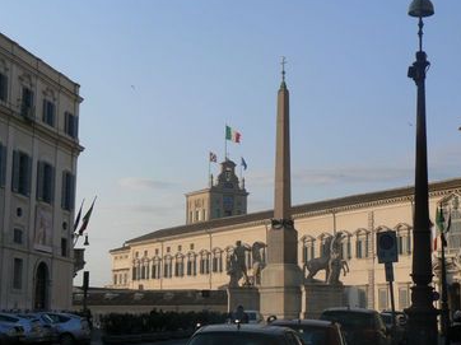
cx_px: 233
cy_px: 164
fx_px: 1118
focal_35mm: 84
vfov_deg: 17.5
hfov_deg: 23.3
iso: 80
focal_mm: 12.6
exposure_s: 1/500
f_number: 6.3
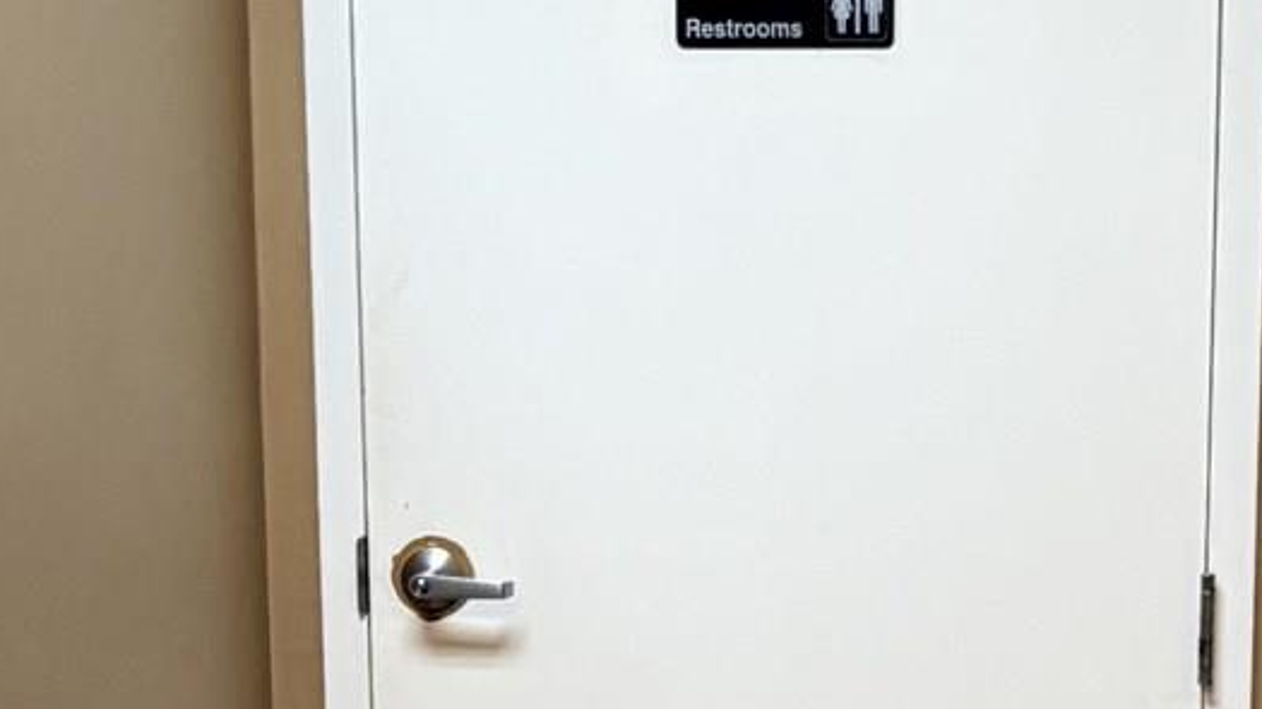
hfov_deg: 31.2
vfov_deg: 17.8
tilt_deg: -6.5
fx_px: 2241
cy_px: 577
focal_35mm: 67
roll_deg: -0.7
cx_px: 851
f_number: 2.2
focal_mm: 2.22
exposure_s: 1/60
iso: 160
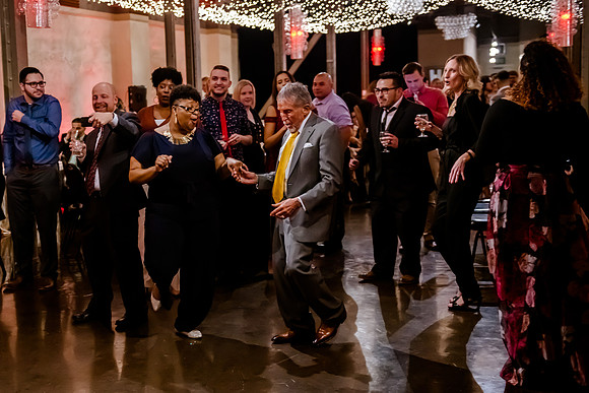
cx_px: 209
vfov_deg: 25.0
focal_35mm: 54
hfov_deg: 36.5
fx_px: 886
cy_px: 193
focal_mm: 42
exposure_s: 1/160
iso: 5000
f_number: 2.8
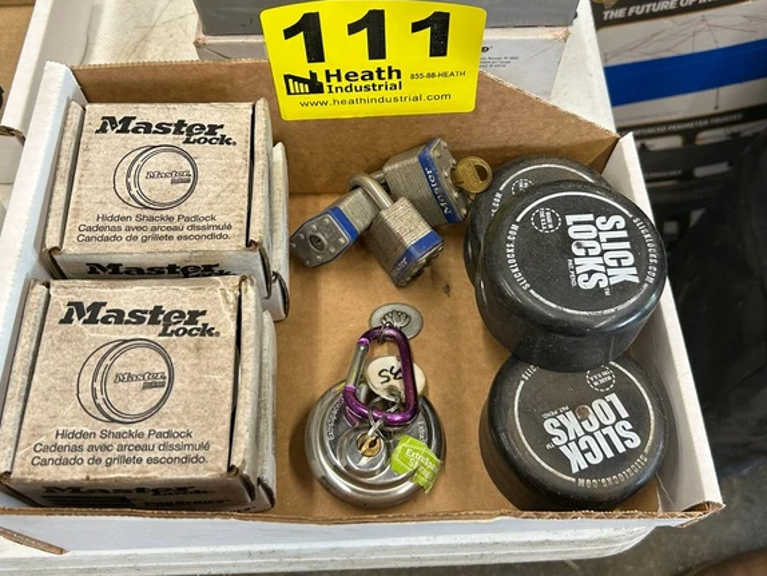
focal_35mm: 34
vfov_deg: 41.8
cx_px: 394
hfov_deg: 53.9
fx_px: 754
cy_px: 269
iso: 80
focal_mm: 5.7
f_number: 1.5
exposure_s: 1/60
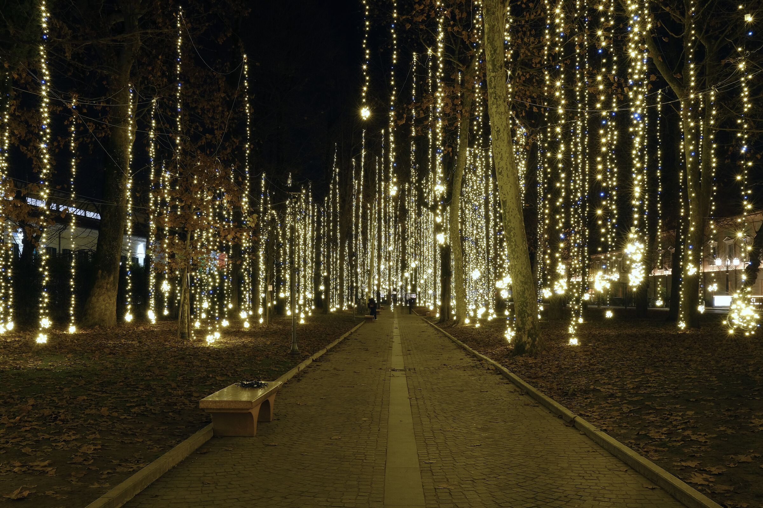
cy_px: 254
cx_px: 382
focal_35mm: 35
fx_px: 742
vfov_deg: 37.9
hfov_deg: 54.4
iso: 160
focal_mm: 23
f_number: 16
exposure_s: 15
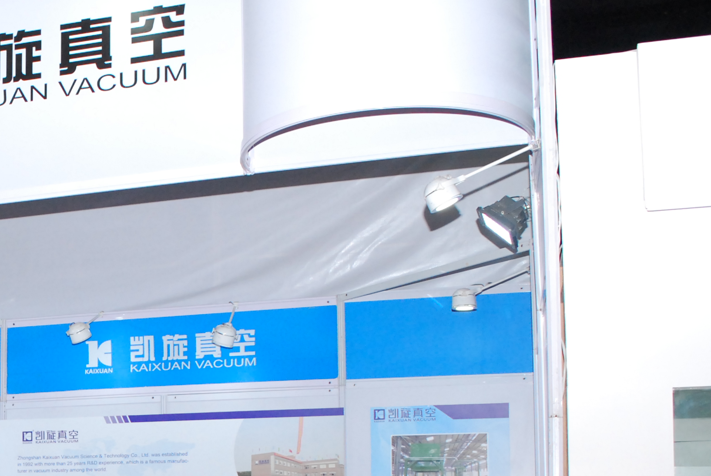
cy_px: 488
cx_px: -57
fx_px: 1266
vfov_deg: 20.5
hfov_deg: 28.7
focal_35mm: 64
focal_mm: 18
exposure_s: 1/125
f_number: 5.6
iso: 800
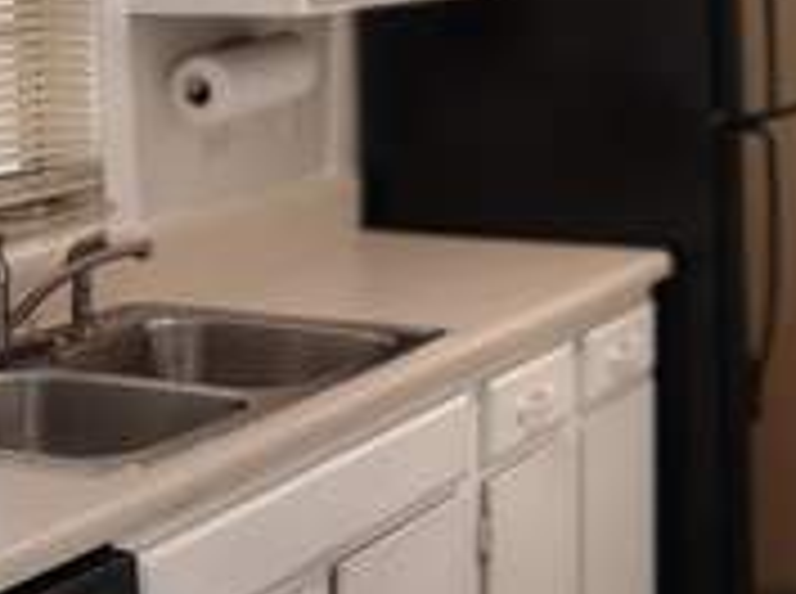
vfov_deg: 15.2
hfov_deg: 20.7
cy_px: -20
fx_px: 2180
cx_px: 481
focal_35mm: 95
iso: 622
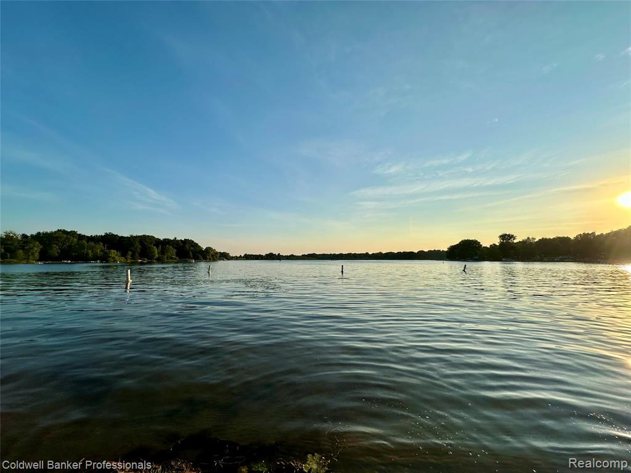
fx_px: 255
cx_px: 316
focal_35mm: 14
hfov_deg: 102.1
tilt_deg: +4.9
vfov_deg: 85.7
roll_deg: +0.1
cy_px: 236
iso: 50
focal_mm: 2.22
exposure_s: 1/2618
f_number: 2.2
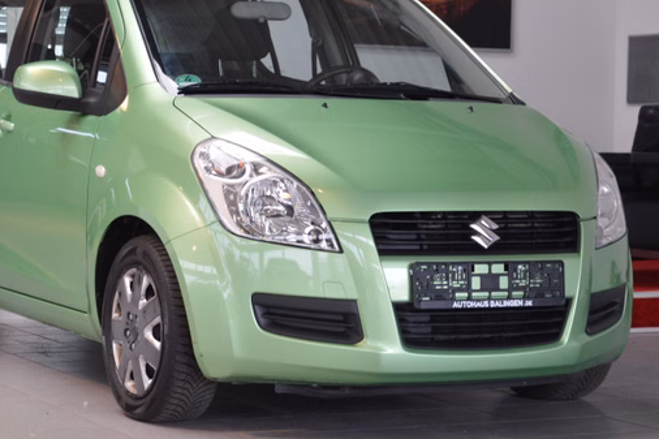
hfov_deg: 18.6
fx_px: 2013
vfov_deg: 12.4
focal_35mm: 110
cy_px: 205
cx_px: 260
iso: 720
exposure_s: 1/60
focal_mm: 58
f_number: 5
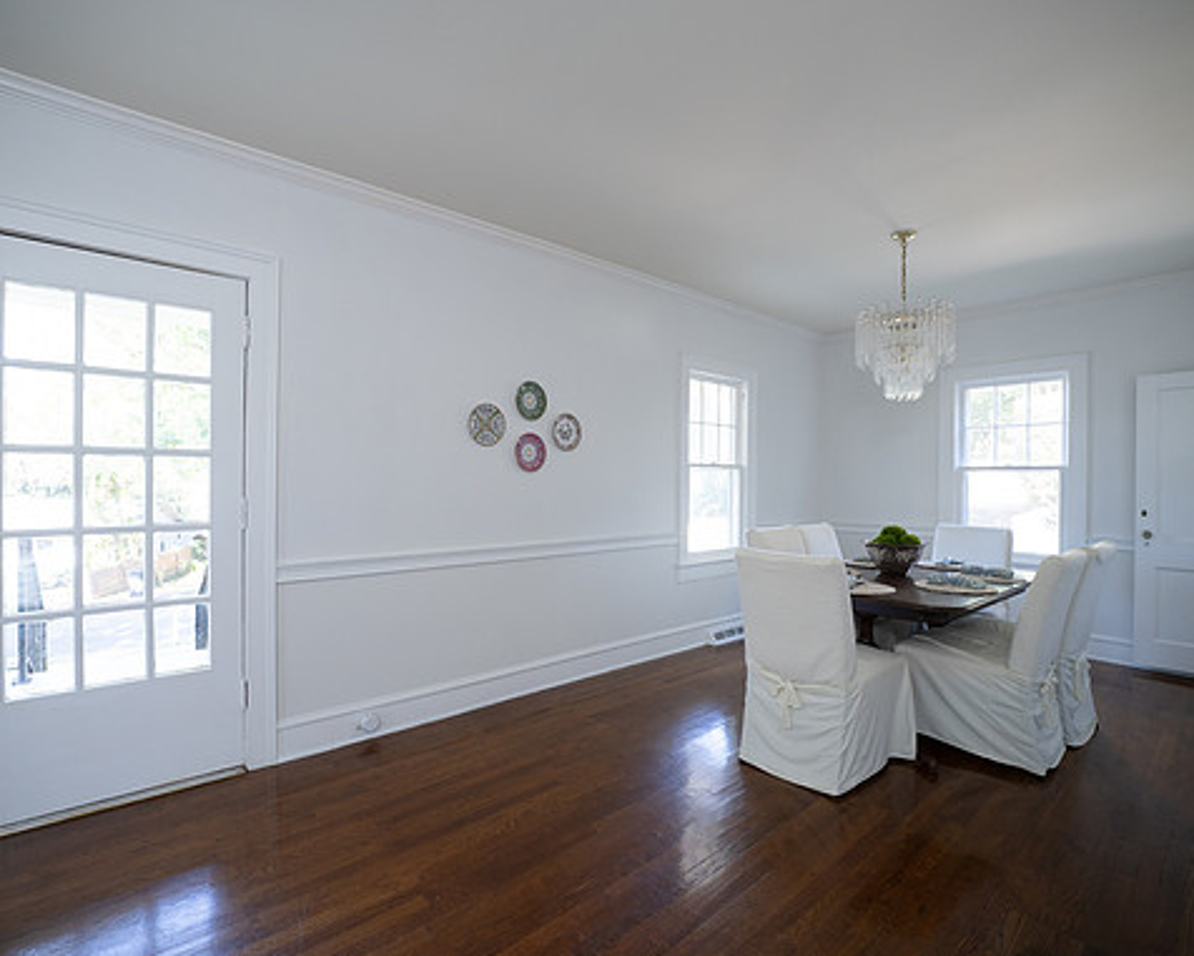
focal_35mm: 16
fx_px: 566
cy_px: 475
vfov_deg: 80.4
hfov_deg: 93.1
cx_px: 582
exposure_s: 1/25
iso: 640
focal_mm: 14
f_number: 5.6
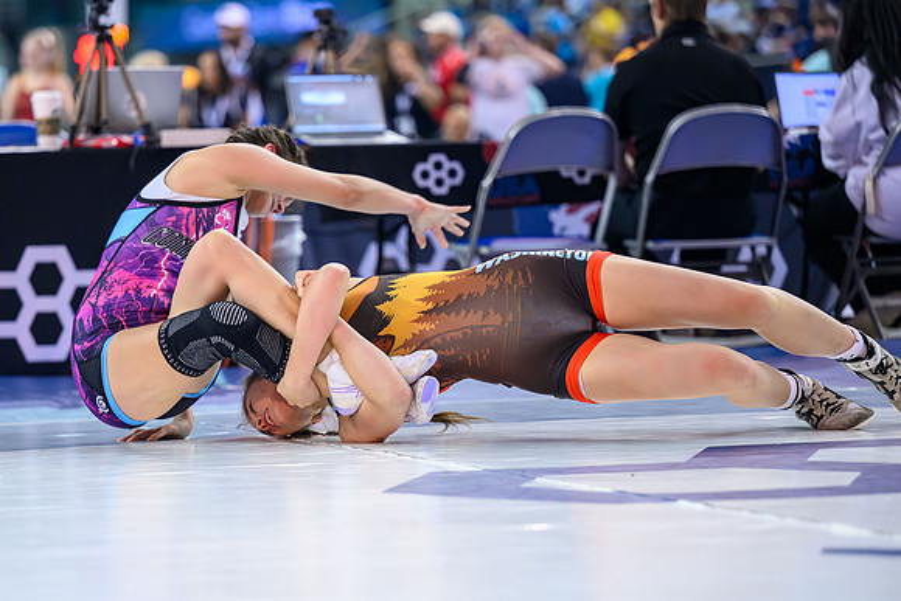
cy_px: 389
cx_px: 320
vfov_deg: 7.5
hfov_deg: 11.3
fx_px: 4568
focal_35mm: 182
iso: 3200
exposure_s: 1/800
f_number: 2.8
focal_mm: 135
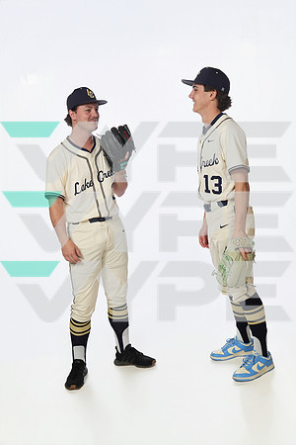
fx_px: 604
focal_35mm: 49
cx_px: 148
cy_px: 222
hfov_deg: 27.5
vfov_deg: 40.3
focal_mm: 49
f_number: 8
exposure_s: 1/250
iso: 800
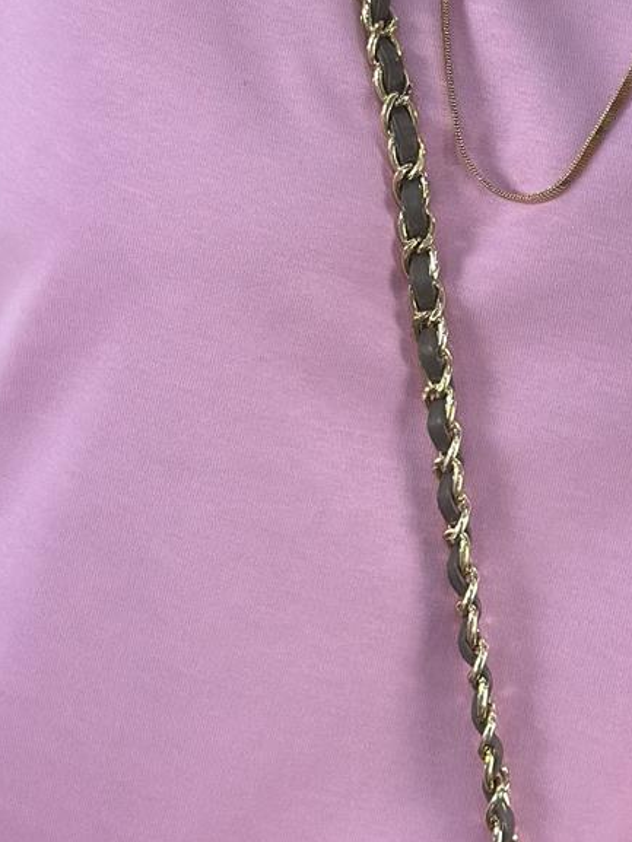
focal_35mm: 133
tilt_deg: -30.4
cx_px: 419
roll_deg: -10.3
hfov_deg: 11.1
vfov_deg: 14.6
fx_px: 3236
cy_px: -7
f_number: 1.78
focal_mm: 6.86
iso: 80
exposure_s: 1/251
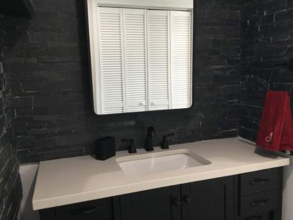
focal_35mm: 31
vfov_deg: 45.4
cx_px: 146
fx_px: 262
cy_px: 110
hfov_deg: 58.4
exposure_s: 1/30
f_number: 2.4
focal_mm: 3.3
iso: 64
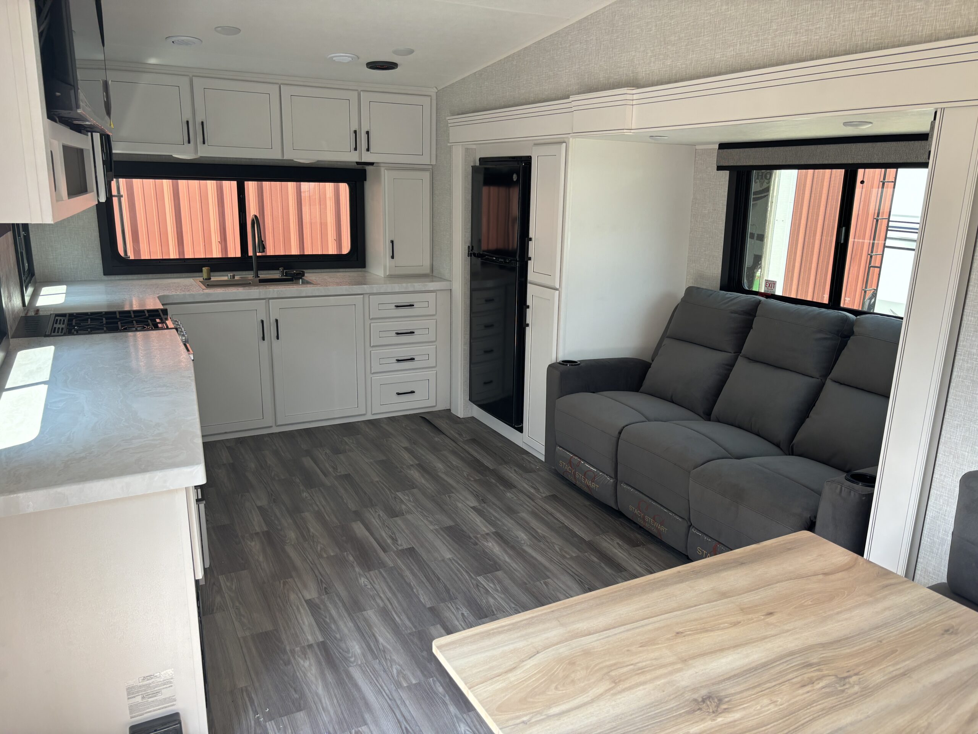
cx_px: 489
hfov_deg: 67.3
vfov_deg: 53.1
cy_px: 367
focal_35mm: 26
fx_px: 735
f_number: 1.6
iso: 64
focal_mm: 5.96
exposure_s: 1/121
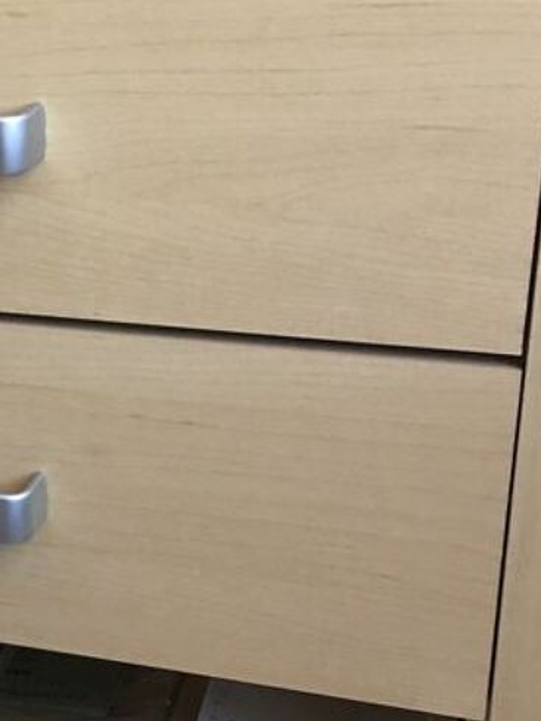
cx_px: -112
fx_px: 1645
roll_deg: +2.2
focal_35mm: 79
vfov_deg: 24.7
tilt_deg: -21.5
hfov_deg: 17.8
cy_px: 391
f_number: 2.2
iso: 64
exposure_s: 1/15
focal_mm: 4.15
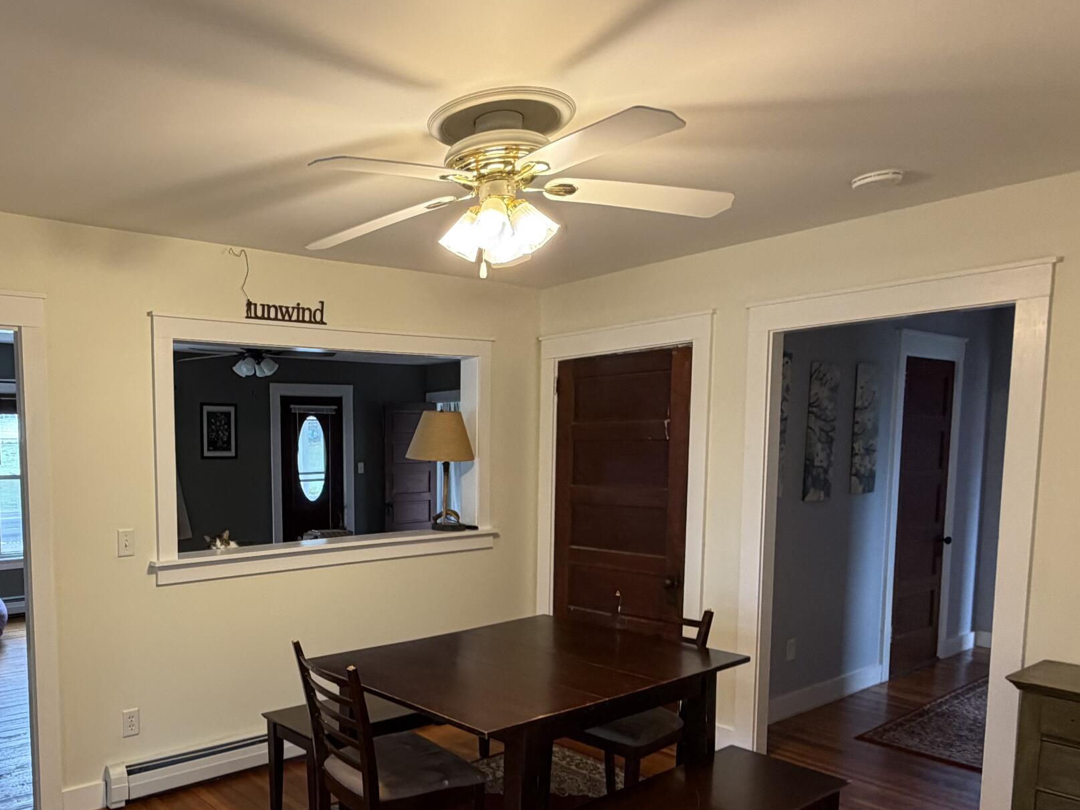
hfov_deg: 63.5
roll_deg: +1.0
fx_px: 811
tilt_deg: -5.2
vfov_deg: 52.3
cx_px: 276
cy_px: 522
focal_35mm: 26
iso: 200
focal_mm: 2.22
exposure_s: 1/60
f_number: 2.2
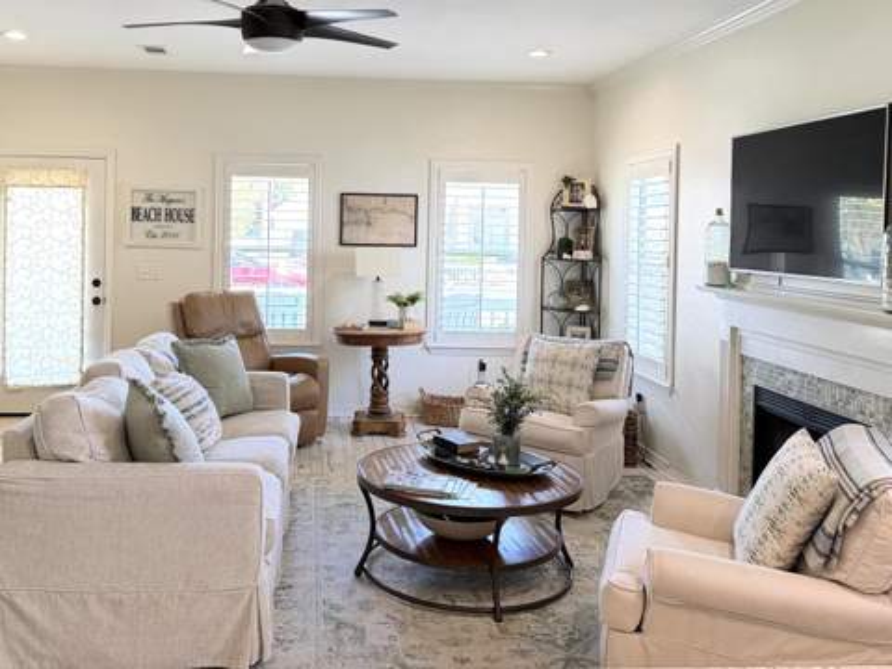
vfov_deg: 56.8
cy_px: 334
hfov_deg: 71.6
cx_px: 446
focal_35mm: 24
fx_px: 618
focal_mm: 6.76
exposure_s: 1/60
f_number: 1.78
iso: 250
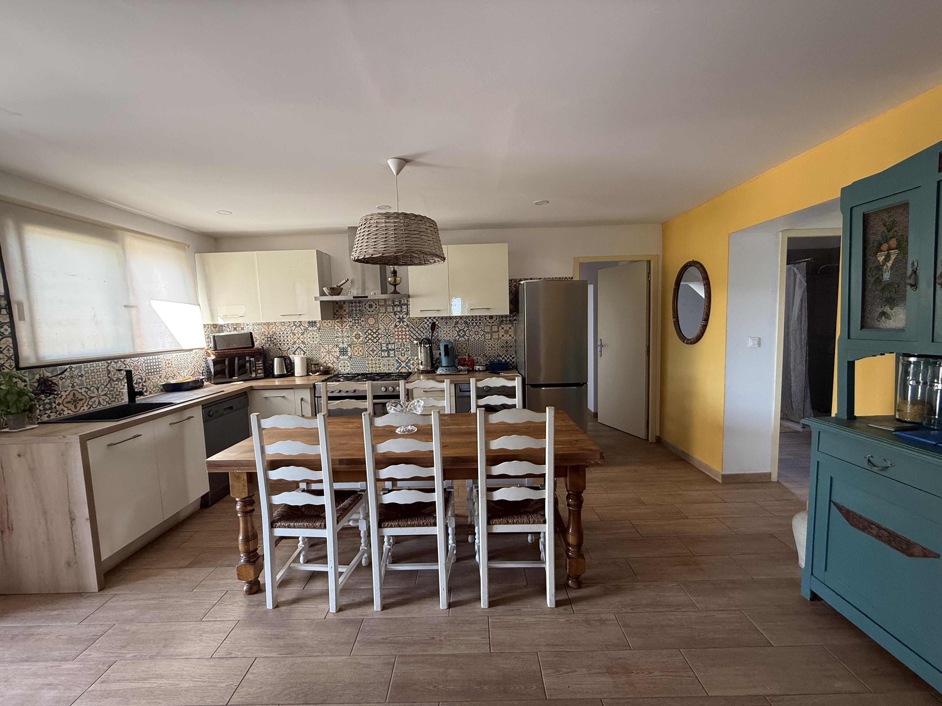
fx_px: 381
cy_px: 353
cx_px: 471
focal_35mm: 14
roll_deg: +2.0
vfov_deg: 85.7
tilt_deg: -4.6
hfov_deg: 102.1
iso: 250
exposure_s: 1/99
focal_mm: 2.22
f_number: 2.2
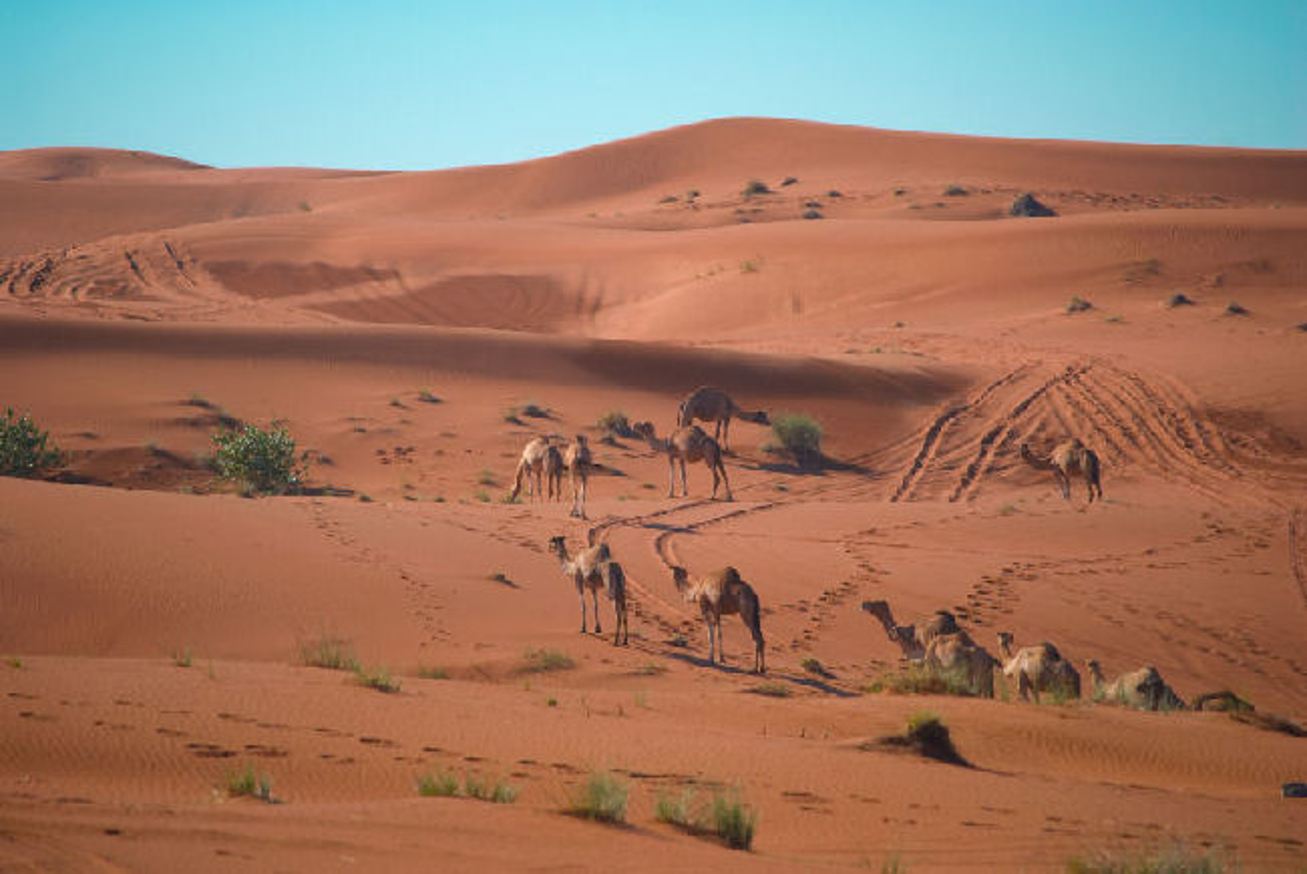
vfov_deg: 6.8
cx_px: 654
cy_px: 437
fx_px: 7360
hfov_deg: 10.1
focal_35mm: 202
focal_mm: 135
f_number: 5
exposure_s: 1/1000
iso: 200
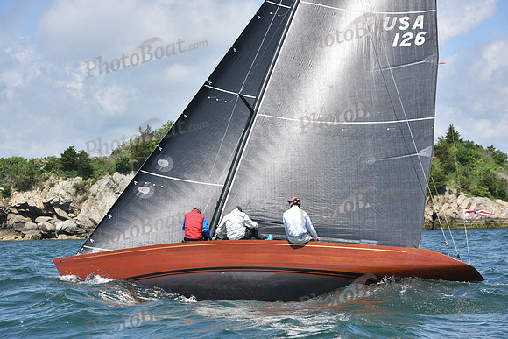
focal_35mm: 100
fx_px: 1411
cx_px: 254
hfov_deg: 20.4
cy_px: 170
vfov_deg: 13.7
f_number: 6.3
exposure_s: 1/1250
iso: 250
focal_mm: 100
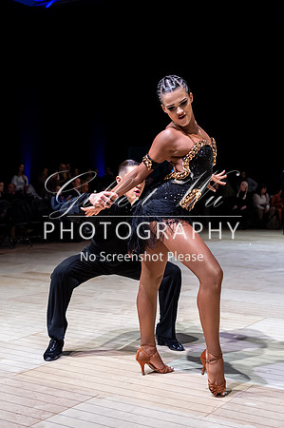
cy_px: 214
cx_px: 143
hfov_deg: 25.7
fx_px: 623
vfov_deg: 37.9
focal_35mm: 53
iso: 3200
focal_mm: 35
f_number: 2.8
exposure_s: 1/400
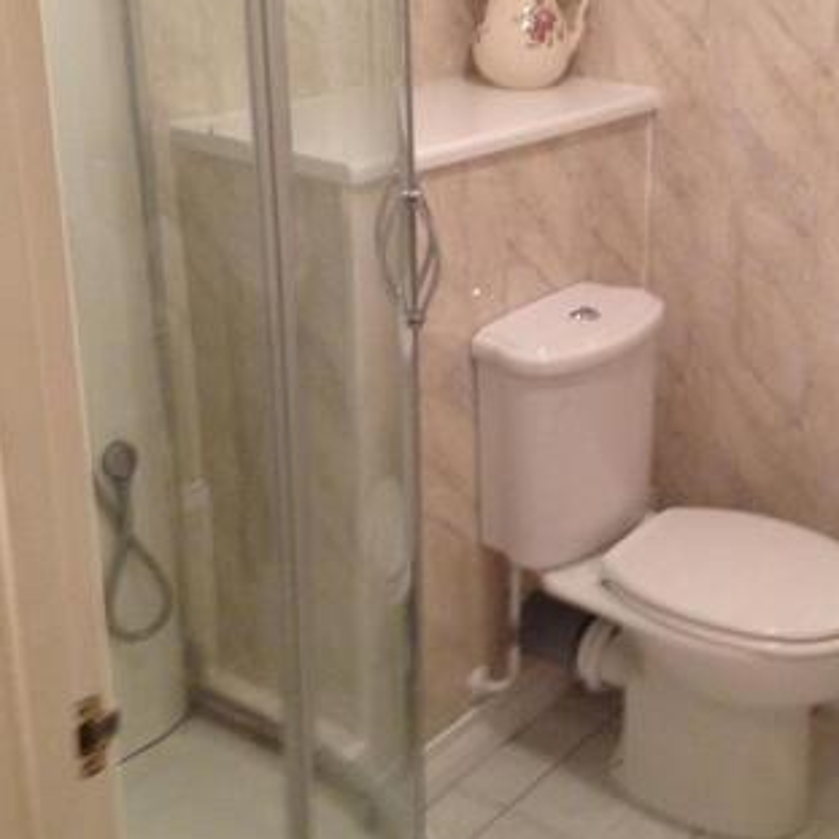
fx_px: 1590
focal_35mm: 58
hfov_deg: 29.2
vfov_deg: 29.5
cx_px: 611
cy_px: 330
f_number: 2.4
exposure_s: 1/20
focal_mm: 4.28
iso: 250
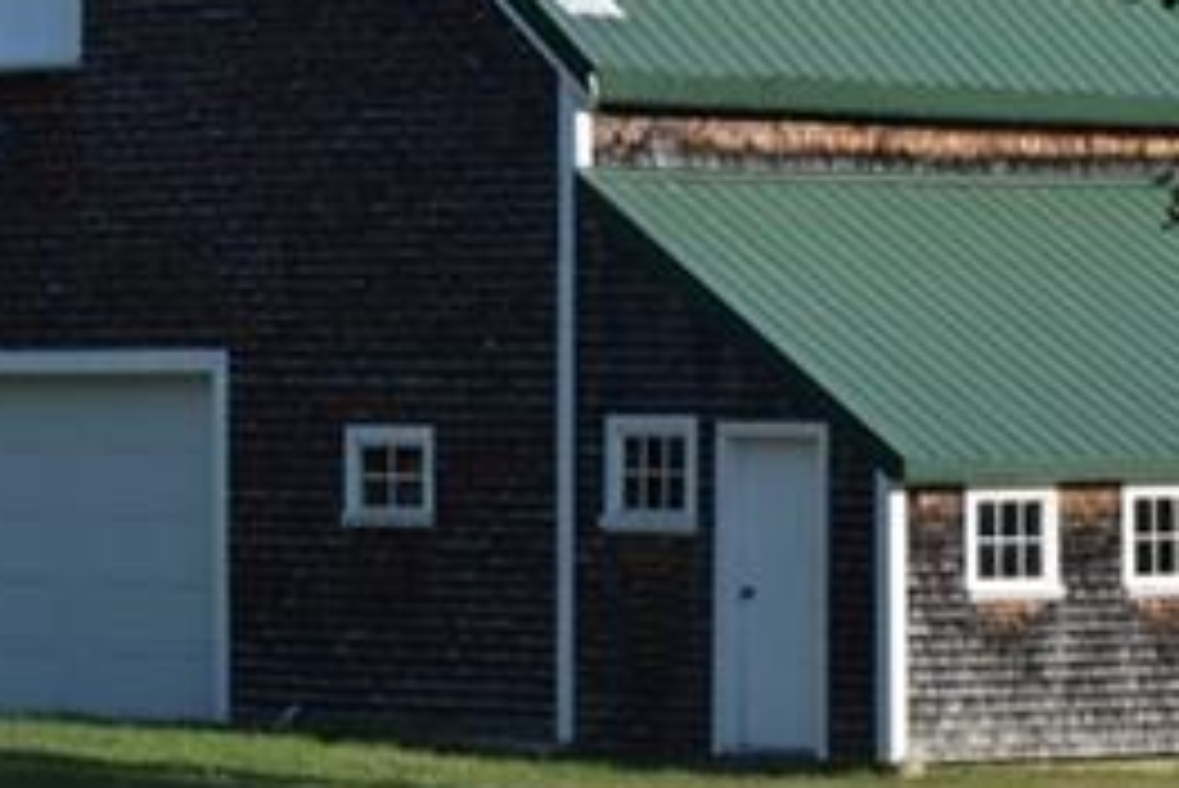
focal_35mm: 322
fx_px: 10549
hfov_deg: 6.4
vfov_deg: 4.3
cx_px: 112
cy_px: 45
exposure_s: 1/400
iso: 200
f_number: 10
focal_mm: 55
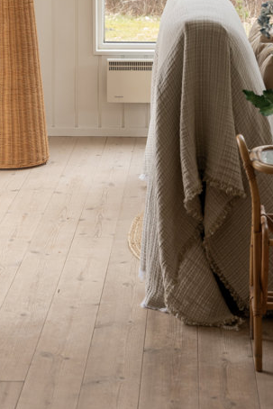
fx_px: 1262
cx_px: 145
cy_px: -107
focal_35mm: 111
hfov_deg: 12.4
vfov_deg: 17.4
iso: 400
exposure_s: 1/40
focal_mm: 42
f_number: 4.5
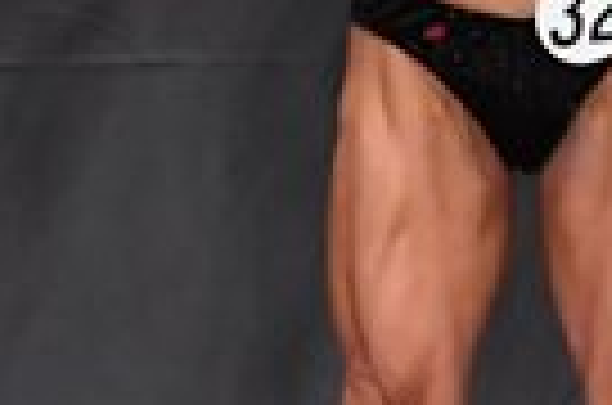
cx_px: 650
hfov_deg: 1.7
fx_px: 21031
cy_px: -68
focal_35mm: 1240
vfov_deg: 1.1
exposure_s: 1/400
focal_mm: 145
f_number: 5.6
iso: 6400
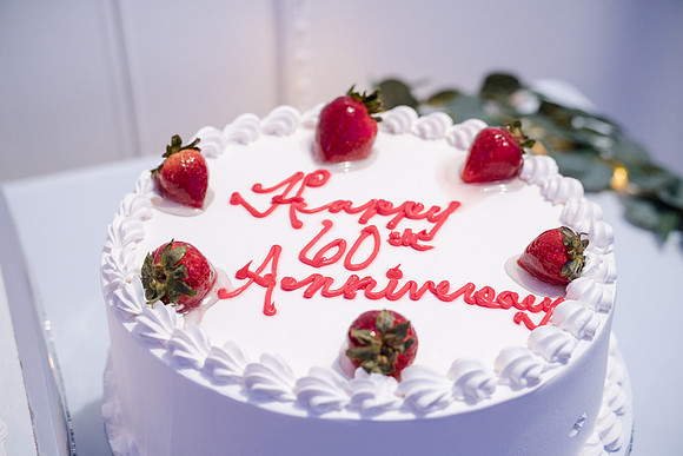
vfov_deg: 24.2
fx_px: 1063
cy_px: 228
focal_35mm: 56
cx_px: 342
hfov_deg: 35.6
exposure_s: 1/250
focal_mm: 56
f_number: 4
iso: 2500
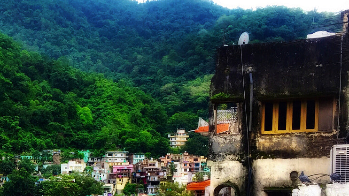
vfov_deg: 16.9
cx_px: -19
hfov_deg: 28.6
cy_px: 238
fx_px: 629
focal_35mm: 68
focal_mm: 4.15
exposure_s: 1/151
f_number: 2.2
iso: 32
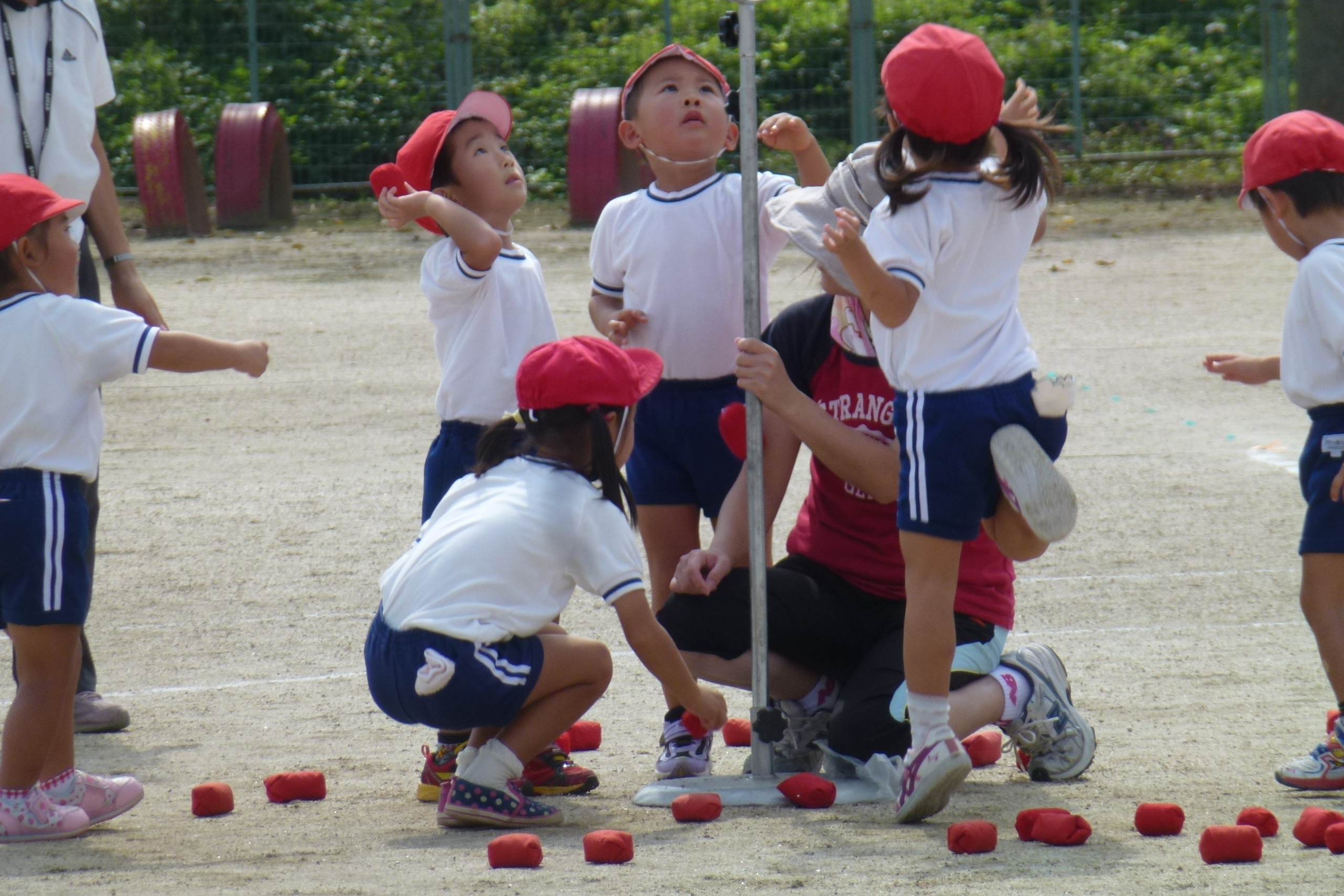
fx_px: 14932
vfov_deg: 3.4
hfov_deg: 5.2
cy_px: 426
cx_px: 673
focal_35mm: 400
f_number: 5.9
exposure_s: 1/400
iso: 100
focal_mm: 68.8
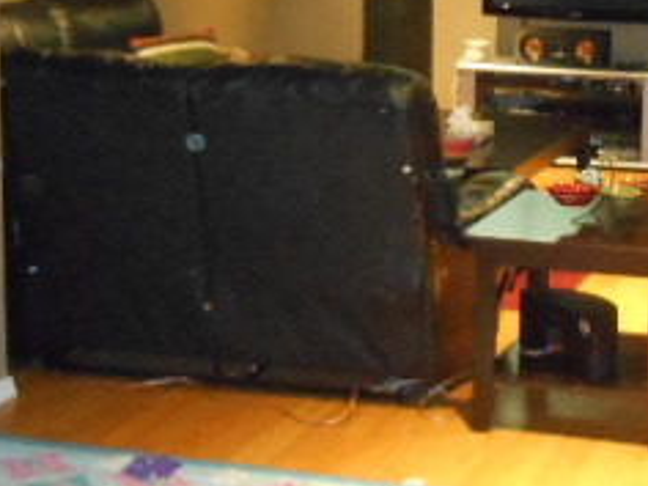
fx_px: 1572
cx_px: 604
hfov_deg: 22.6
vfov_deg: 17.4
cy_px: 91
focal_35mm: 84
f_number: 3.6
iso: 1000
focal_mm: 5.5
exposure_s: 1/25
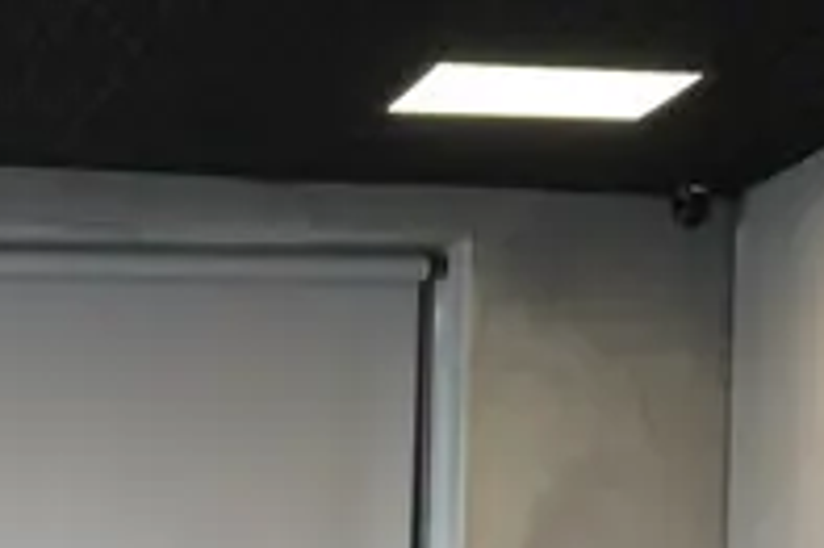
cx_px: -519
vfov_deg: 7.4
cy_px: 1000
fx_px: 4094
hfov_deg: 10.9
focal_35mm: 179
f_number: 4.5
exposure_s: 1/160
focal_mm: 49
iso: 1600
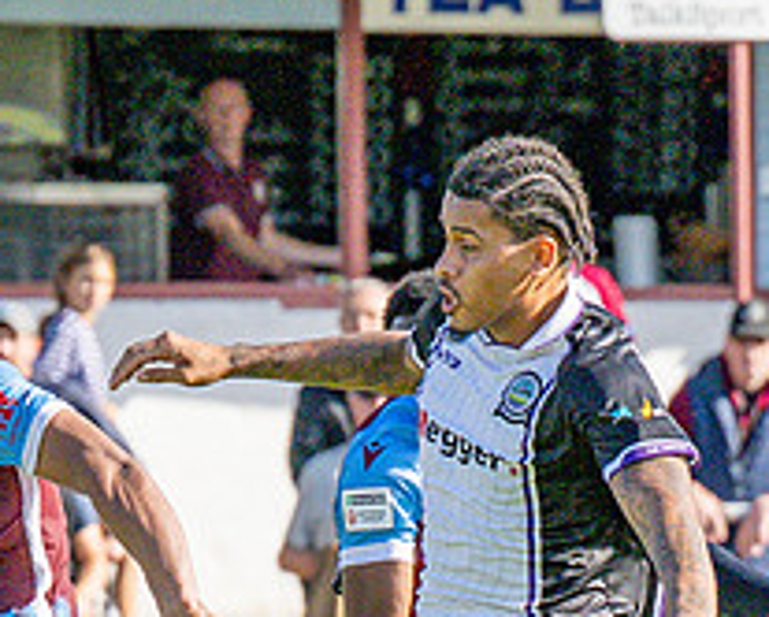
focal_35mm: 931
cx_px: -251
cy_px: 989
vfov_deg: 1.7
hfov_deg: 2.1
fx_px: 21209
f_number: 4
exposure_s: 1/4000
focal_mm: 130
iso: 400
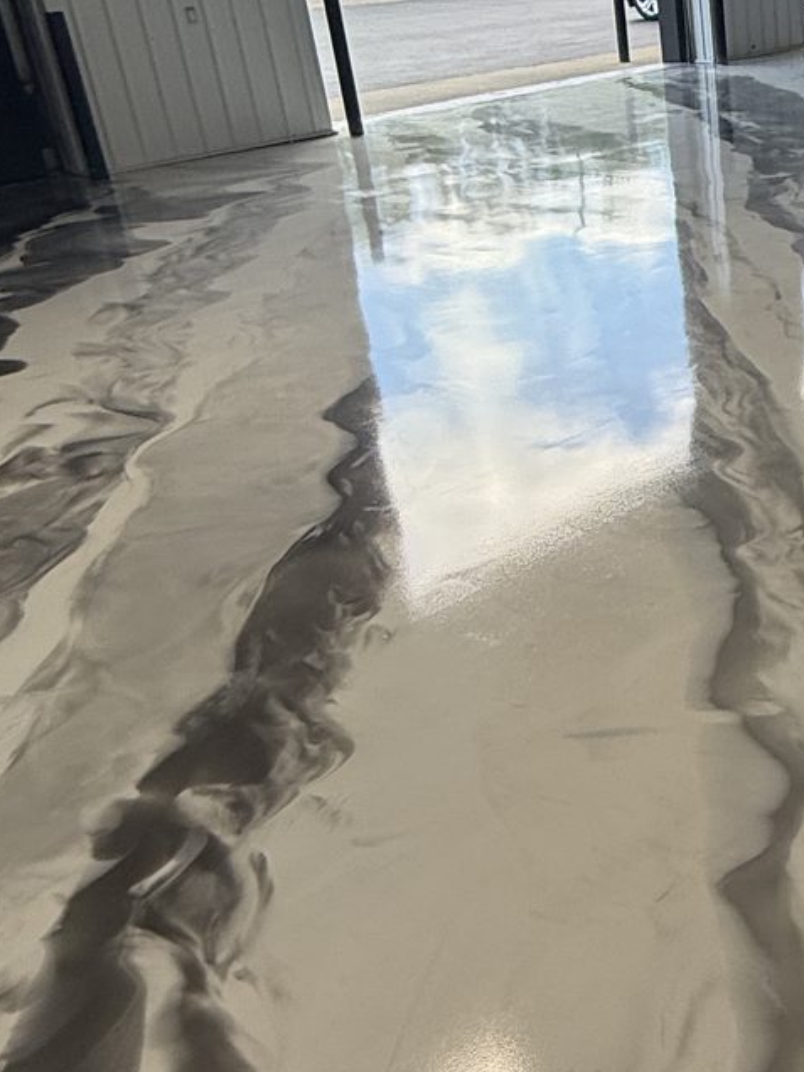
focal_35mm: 44
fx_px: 1363
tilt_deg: -24.0
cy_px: 551
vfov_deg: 42.9
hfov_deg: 30.3
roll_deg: +2.0
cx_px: 824
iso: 64
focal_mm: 2.22
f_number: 2.2
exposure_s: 1/353
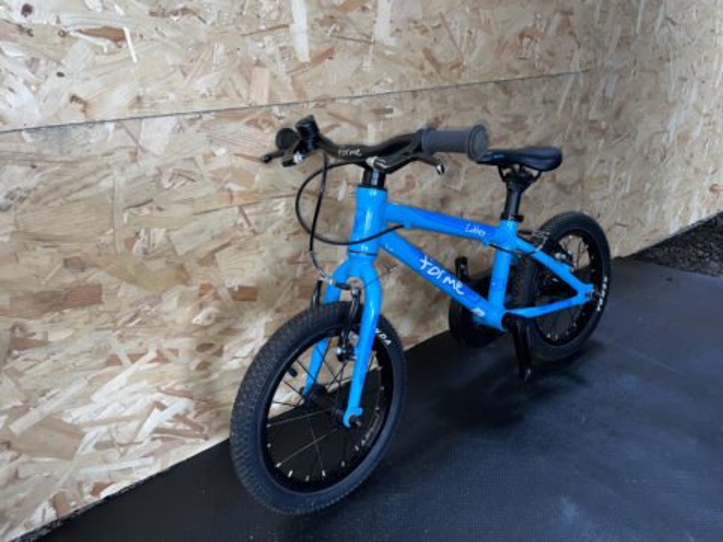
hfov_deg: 67.3
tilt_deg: -20.0
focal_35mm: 26
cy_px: 271
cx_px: 362
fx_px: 543
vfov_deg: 53.1
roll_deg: +4.5
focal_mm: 4.2
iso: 64
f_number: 1.6
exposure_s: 1/17
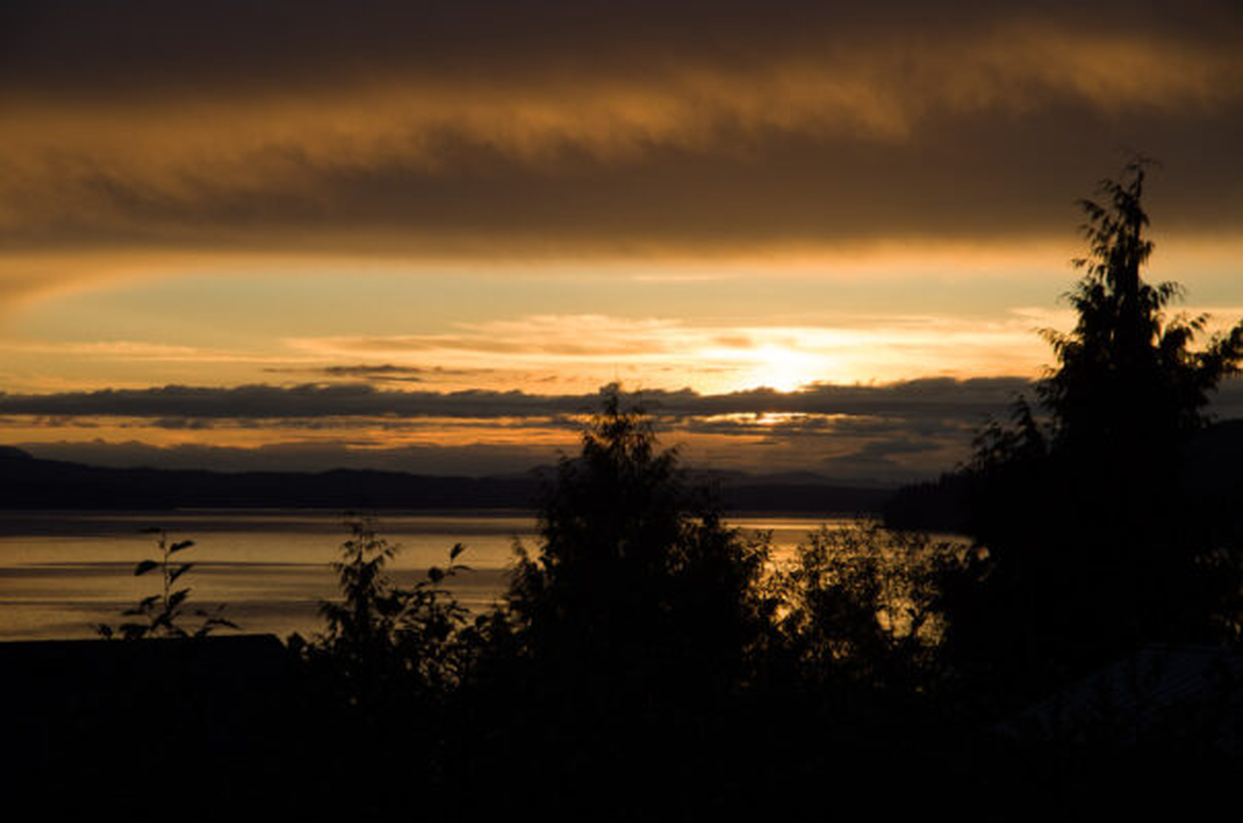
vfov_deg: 13.4
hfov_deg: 20.1
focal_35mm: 102
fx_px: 3514
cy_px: 412
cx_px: 622
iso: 200
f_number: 8
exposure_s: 1/400
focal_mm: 68
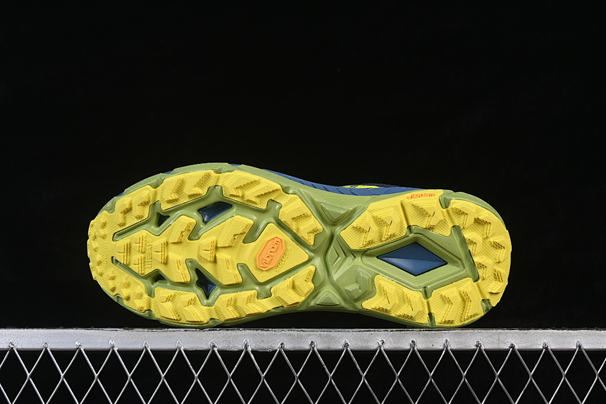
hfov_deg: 27.0
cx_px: 303
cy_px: 202
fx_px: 1262
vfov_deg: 18.2
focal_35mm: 75
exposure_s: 1/80
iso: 160
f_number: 8
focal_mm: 50
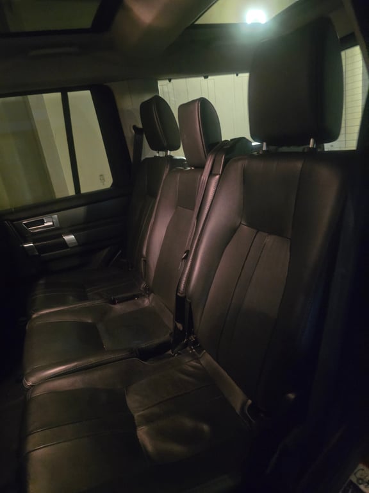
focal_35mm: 23
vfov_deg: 73.9
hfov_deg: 58.9
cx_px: 184
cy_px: 246
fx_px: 327
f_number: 1.7
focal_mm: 6.3
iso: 5000
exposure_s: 1/15
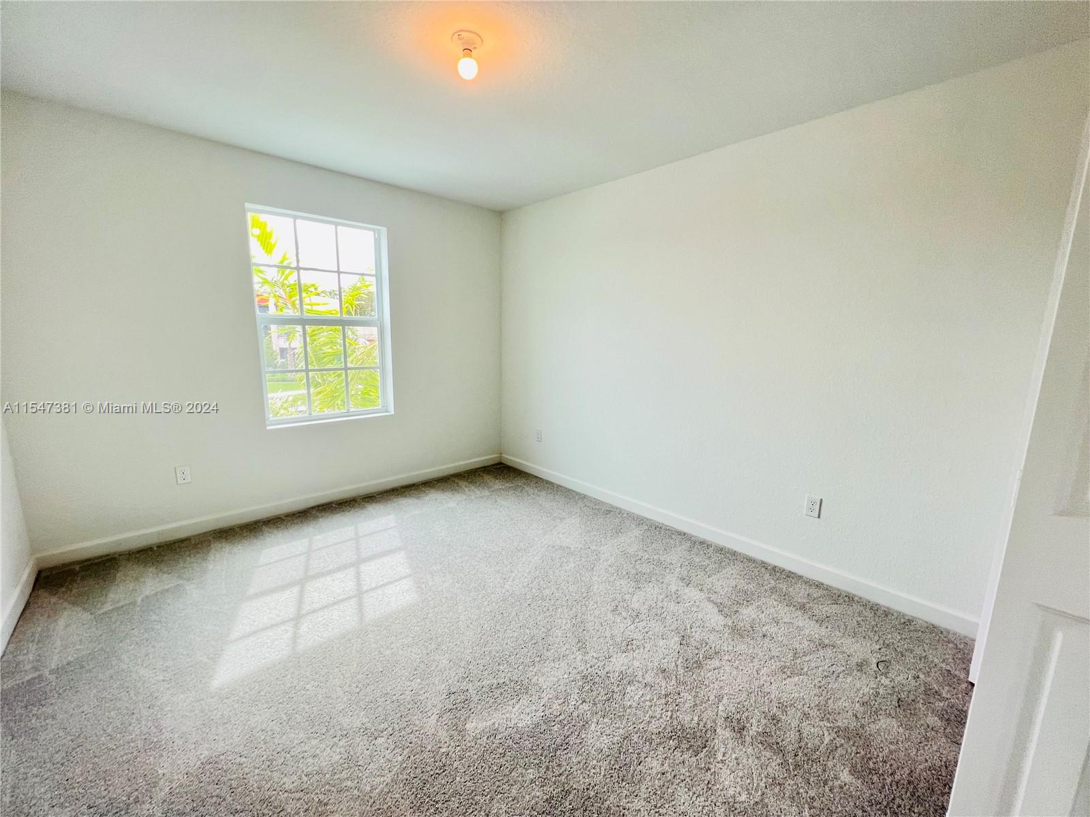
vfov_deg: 89.9
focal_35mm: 13
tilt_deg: -11.1
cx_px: 545
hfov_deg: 106.2
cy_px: 408
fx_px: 409
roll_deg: -1.1
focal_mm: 1.57
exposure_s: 1/120
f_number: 1.8
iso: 100
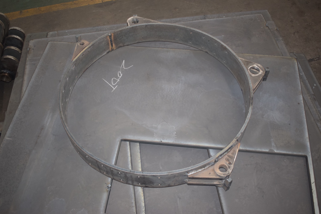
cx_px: 160
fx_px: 321
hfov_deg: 53.1
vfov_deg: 36.9
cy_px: 107
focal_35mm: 36
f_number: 4.5
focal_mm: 24
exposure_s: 1/80
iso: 800
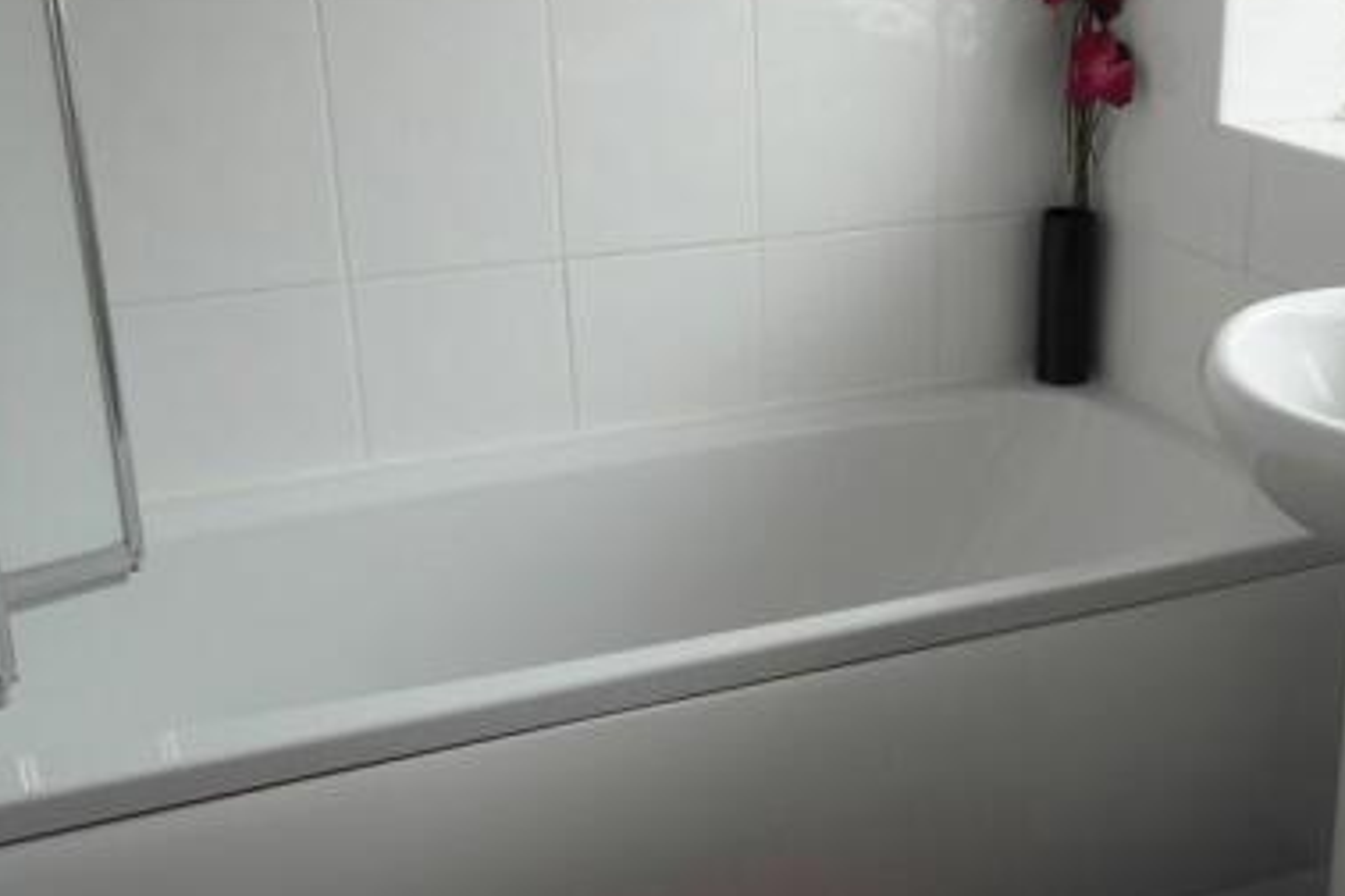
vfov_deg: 25.9
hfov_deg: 37.2
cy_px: 553
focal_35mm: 52
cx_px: 1019
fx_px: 1943
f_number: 3.5
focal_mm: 20
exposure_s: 1/80
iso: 200
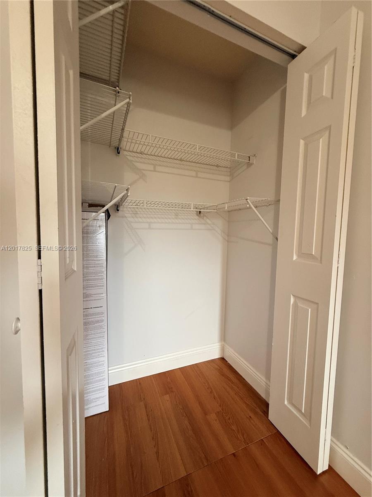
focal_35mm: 14
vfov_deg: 102.1
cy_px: 248
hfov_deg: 85.7
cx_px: 186
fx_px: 201
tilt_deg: -4.1
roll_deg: -2.1
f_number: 2.2
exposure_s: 1/60
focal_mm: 2.22
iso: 250
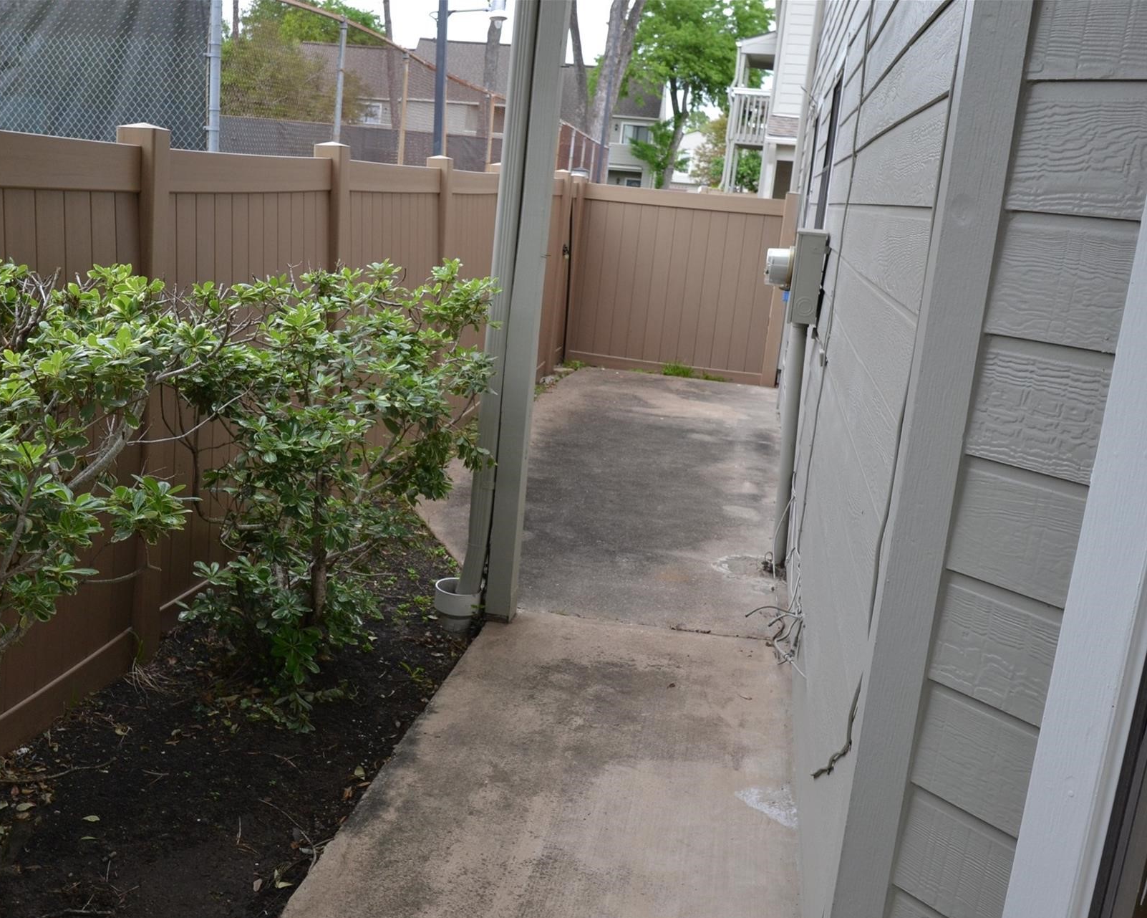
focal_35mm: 36
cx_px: 437
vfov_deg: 41.1
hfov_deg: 49.8
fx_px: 1222
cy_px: 488
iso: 360
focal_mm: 20
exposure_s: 1/125
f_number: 5.6
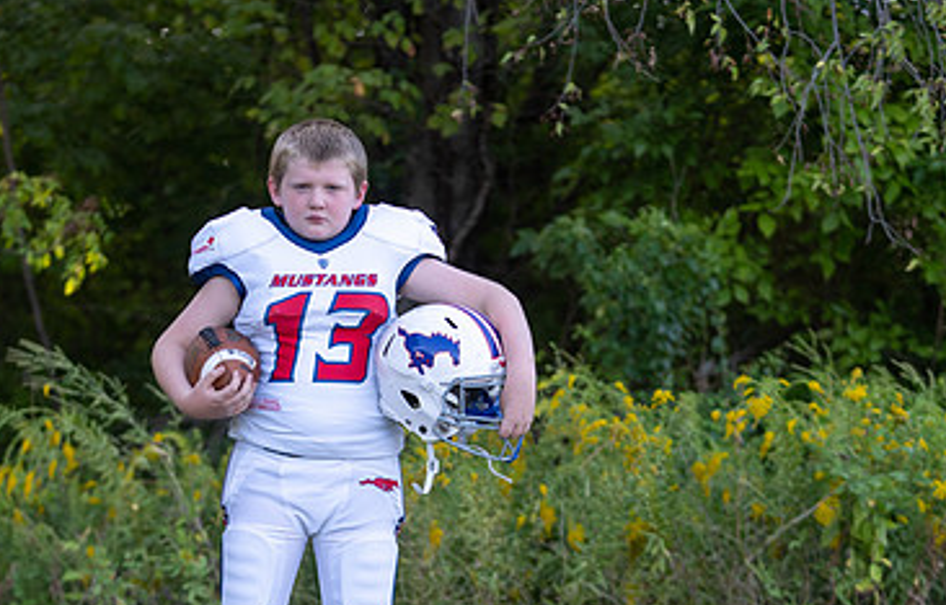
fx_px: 3114
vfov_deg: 11.1
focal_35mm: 120
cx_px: 294
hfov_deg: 17.2
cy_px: 470
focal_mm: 72
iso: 200
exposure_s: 1/320
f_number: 2.8
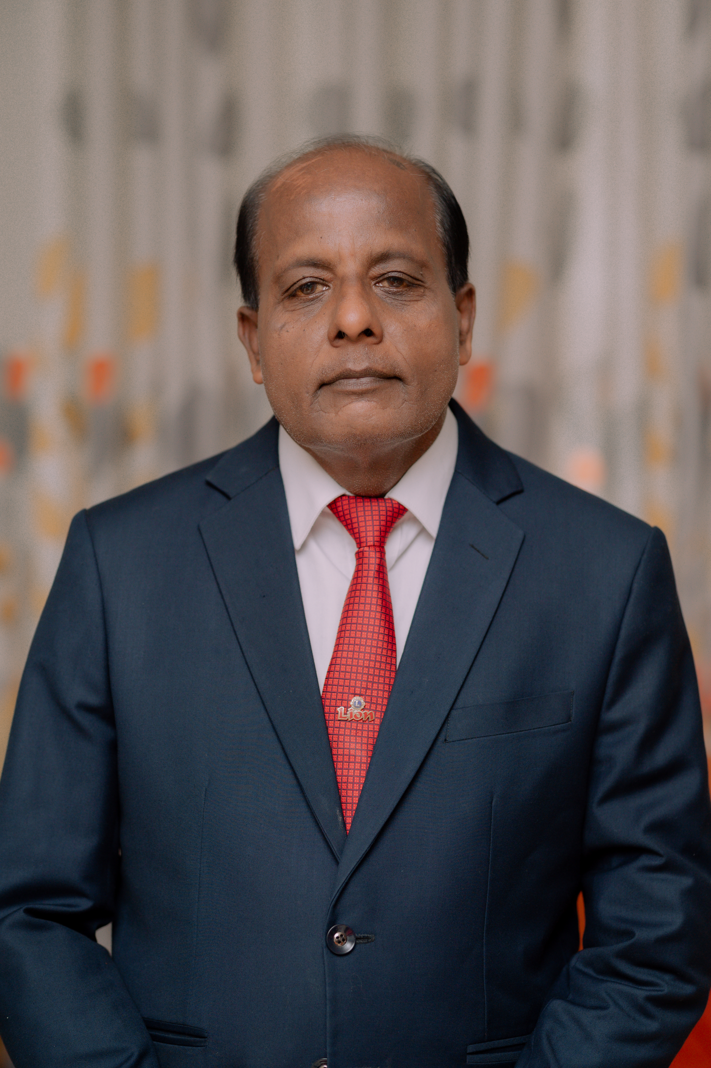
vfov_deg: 23.9
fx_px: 2522
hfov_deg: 16.1
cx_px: 356
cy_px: 534
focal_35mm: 85
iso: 800
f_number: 2.2
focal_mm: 85
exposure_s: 1/160
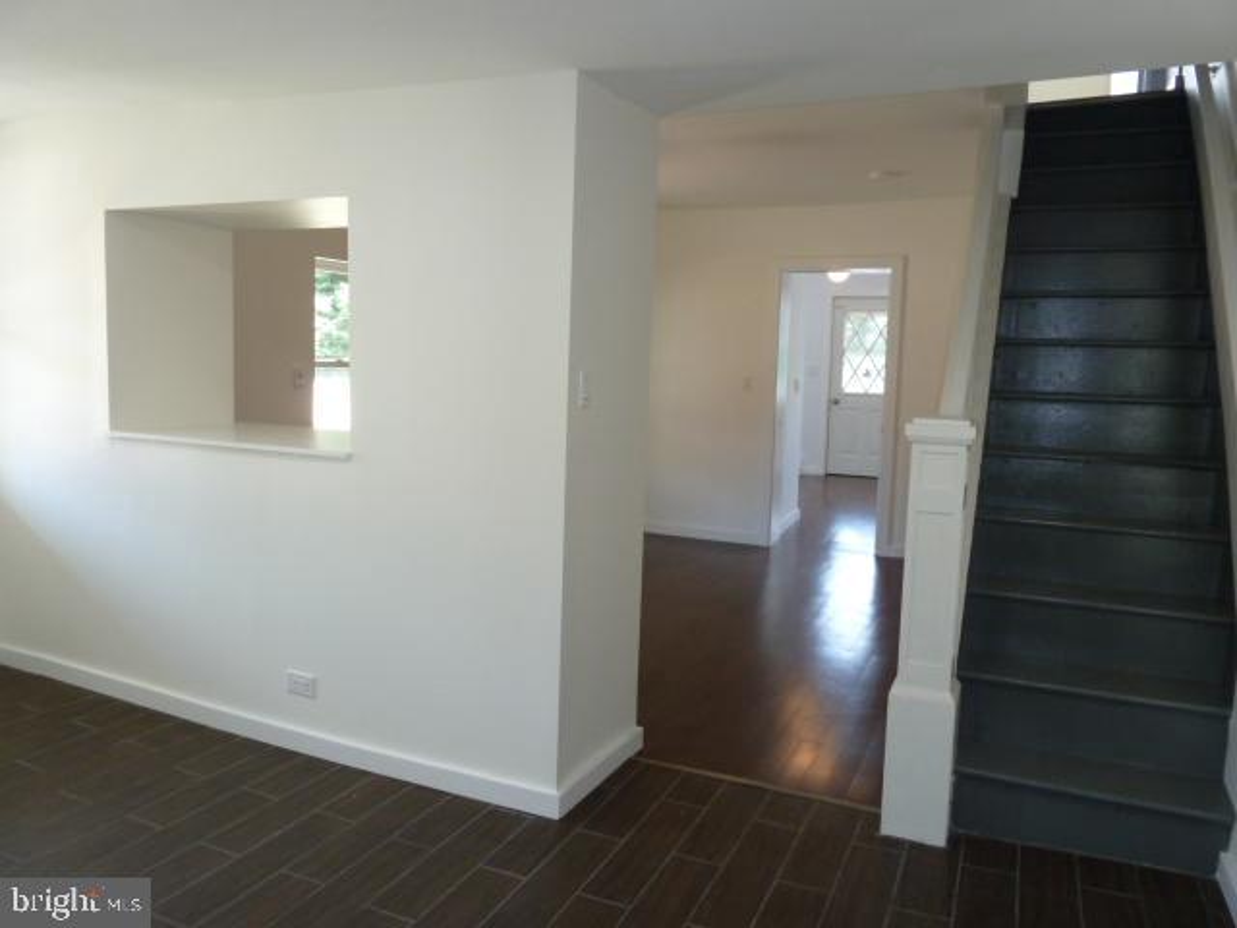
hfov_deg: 69.4
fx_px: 893
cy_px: 464
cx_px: 618
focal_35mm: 25
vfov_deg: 54.9
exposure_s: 1/30
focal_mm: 4.1
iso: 200
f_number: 3.3
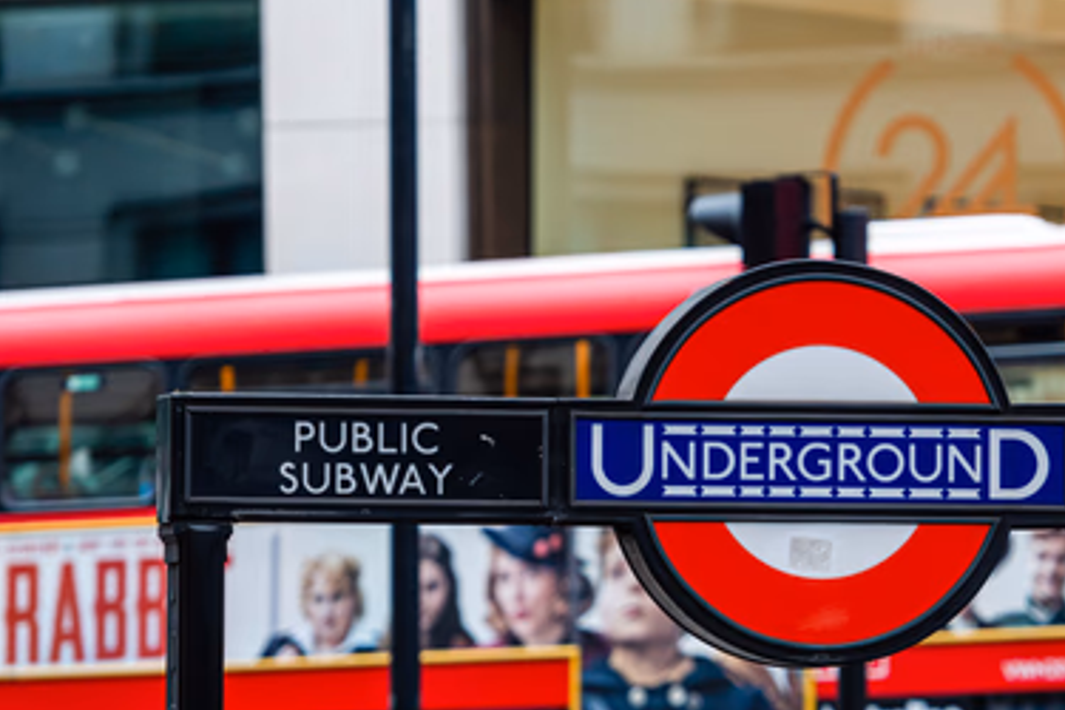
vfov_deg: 4.2
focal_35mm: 328
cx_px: 704
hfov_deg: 6.3
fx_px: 9703
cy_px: 379
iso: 400
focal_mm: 160
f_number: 4
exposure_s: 1/200
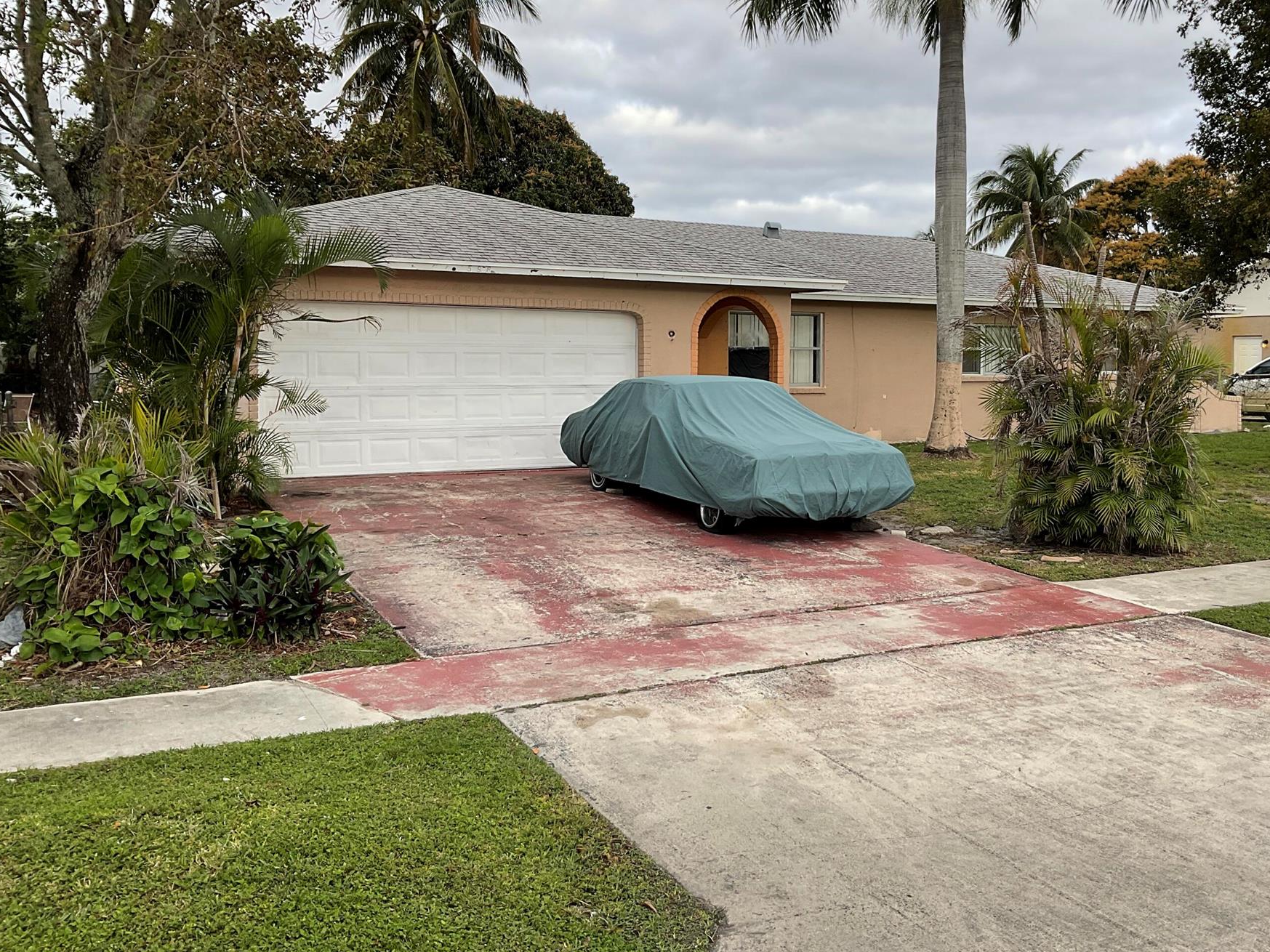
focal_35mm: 34
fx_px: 1247
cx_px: 739
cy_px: 406
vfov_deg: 41.7
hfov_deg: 53.7
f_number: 1.8
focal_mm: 3
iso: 16
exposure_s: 1/428
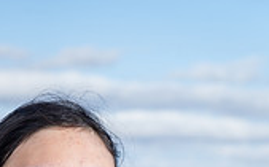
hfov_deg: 11.3
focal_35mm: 185
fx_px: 1354
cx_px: 70
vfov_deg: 6.8
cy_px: 350
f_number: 5.6
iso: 100
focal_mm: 68
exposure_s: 1/250
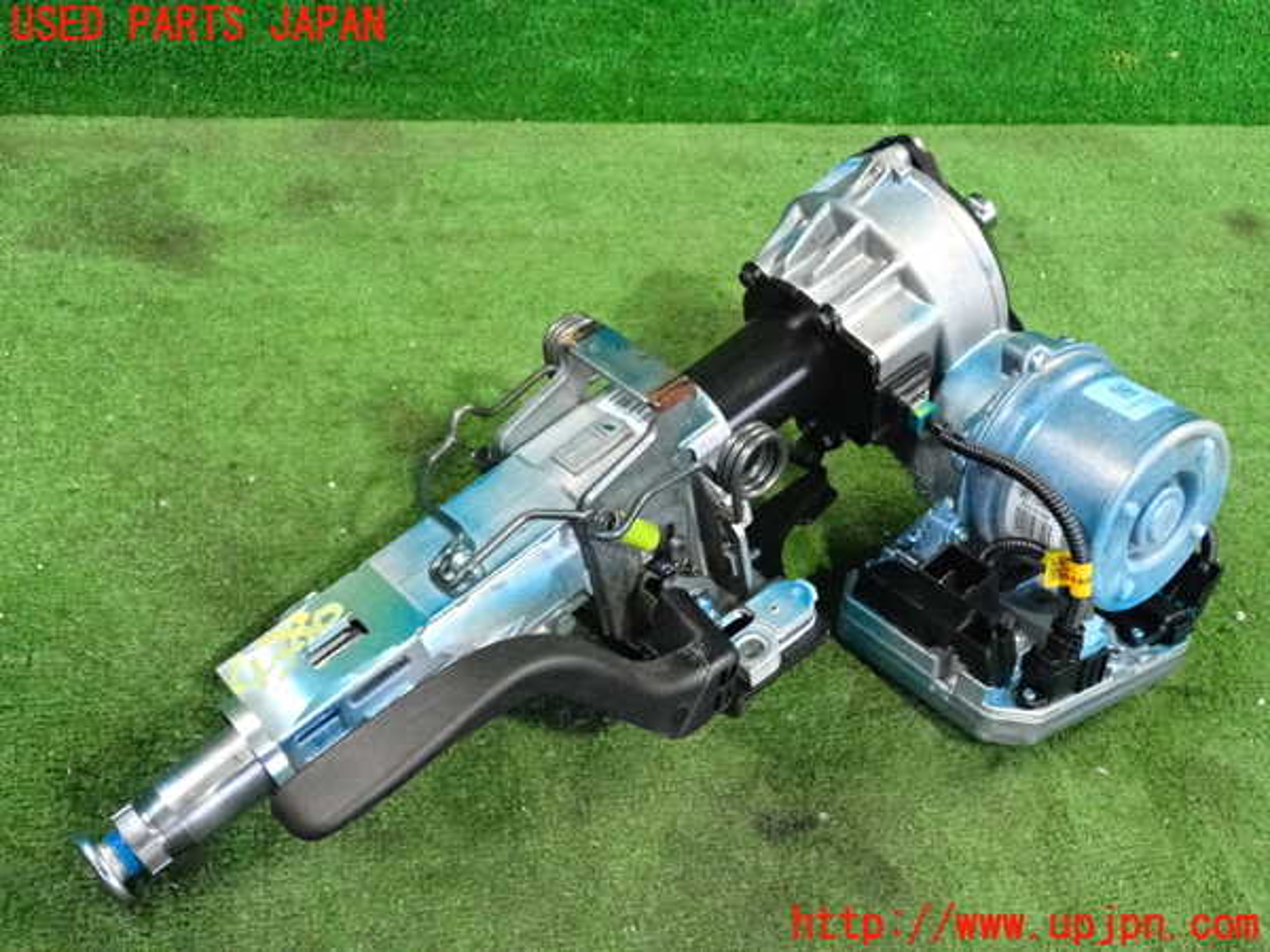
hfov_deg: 42.9
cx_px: 635
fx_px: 1614
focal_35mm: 44
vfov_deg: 32.9
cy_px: 476
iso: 4000
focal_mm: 7.84
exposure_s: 1/125
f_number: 2.9
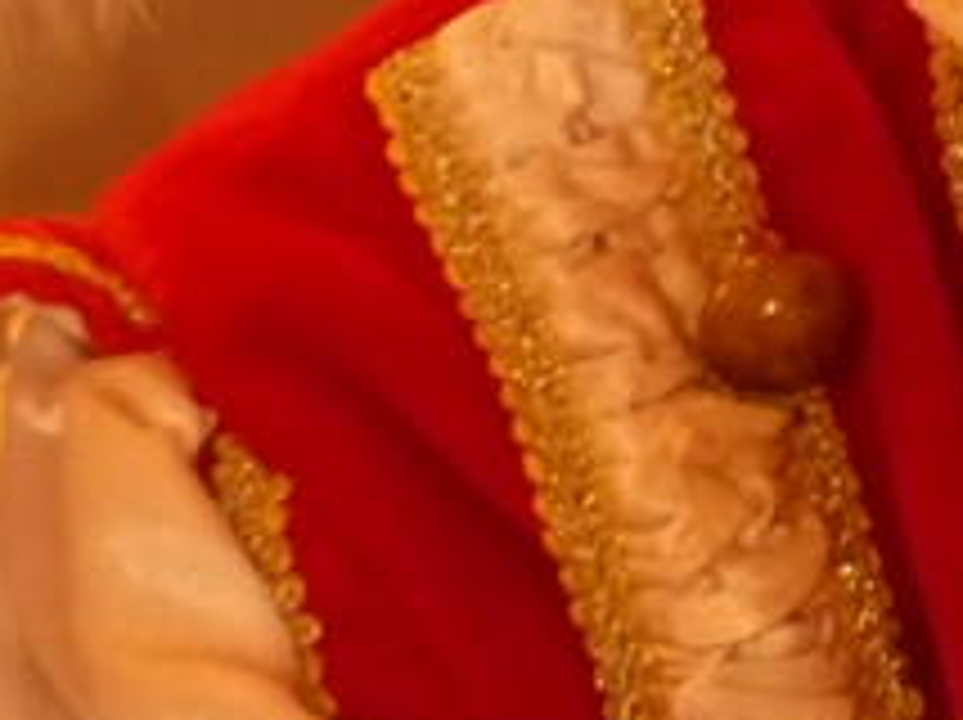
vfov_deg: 5.0
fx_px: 8114
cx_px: 1638
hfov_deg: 6.7
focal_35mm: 292
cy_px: -490
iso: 800
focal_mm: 14
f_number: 2.8
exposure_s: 1/30
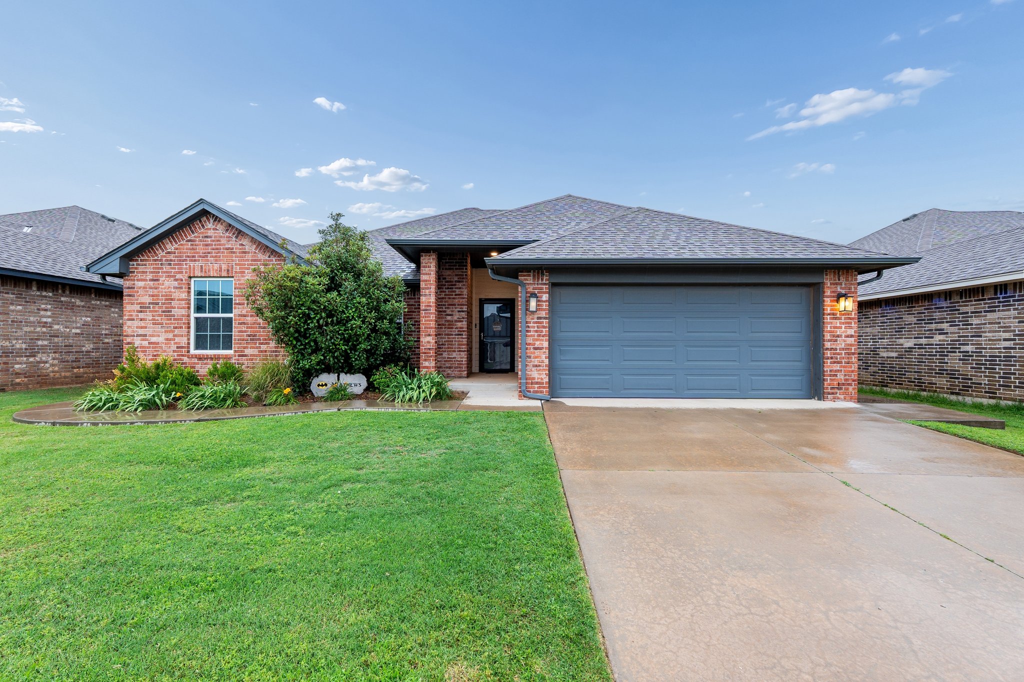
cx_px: 512
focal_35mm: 15
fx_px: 427
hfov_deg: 100.4
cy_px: 341
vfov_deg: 77.3
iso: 125
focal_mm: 10
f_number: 5
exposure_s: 1/20
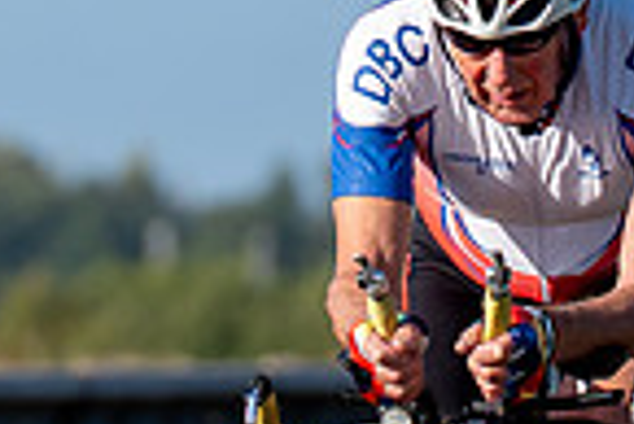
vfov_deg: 0.8
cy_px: -165
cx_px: 542
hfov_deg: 1.2
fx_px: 29316
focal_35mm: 1663
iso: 100
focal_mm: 197
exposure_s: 1/800
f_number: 4.5
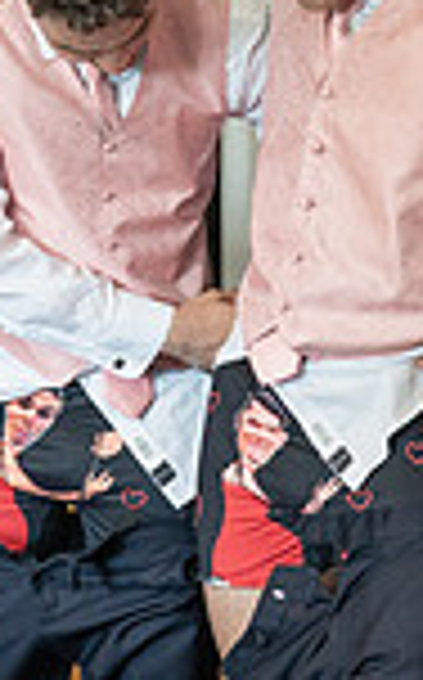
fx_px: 2608
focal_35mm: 141
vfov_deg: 14.8
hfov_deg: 9.2
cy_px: 160
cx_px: 50
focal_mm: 35
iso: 2000
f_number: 5
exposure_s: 1/100
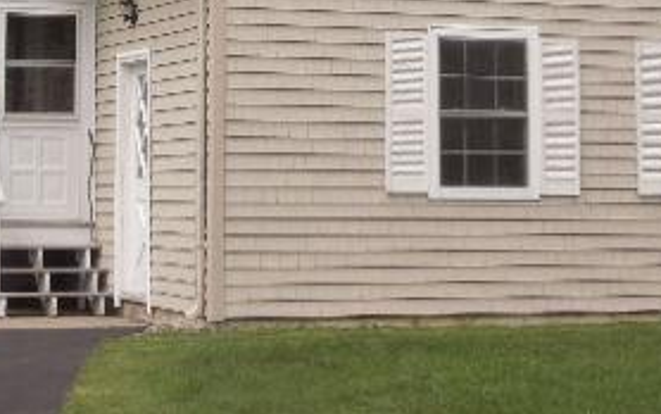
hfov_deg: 19.7
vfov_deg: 12.3
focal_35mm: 105
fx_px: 1892
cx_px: 200
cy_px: -52
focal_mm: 7.8
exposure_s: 1/800
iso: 100
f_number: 3.9
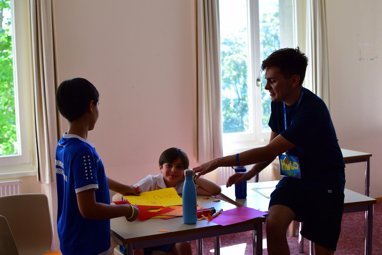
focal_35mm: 52
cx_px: 191
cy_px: 128
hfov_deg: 37.8
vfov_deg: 25.8
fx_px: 557
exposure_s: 1/250
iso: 400
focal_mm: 35
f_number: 3.5
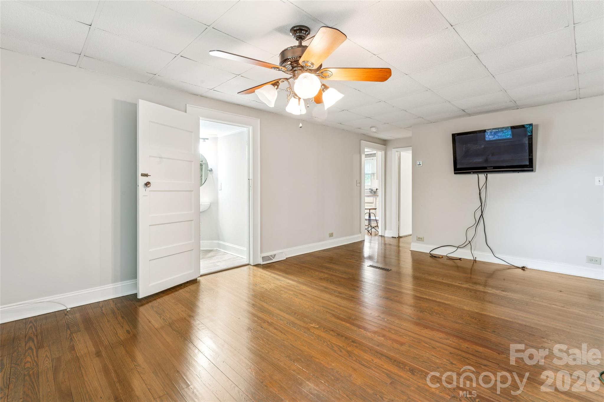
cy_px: 201
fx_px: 277
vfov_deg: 72.0
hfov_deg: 95.0
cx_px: 302
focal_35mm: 16
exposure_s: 4
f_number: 13
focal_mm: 16.5
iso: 100
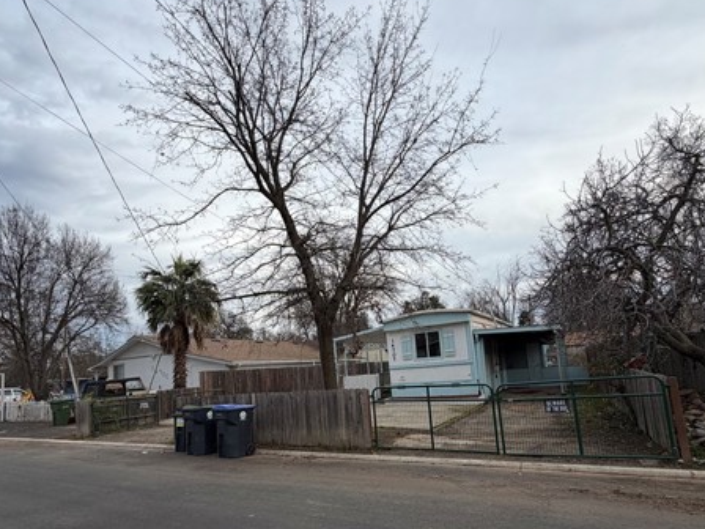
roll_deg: +4.2
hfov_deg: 81.7
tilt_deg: +6.6
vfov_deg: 65.1
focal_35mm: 20
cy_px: 329
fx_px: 407
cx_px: 345
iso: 40
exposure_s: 1/502
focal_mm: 2.22
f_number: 2.2
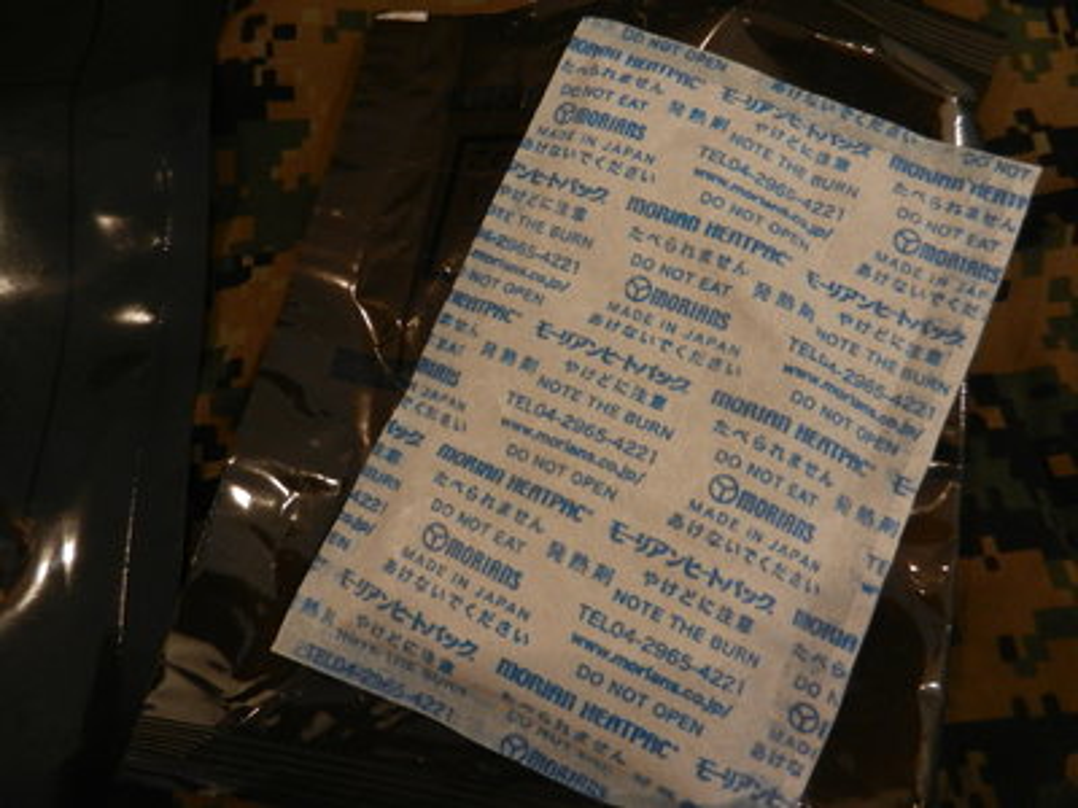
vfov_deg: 54.9
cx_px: 539
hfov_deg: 69.4
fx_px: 779
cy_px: 404
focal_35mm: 25
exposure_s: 1/30
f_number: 3.5
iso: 360
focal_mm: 4.5
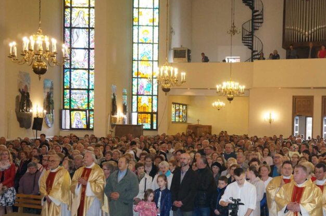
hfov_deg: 36.3
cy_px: 146
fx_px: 488
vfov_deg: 24.9
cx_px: 233
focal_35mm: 54
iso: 2000
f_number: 4
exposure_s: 1/160
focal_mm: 22
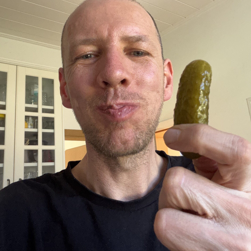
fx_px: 295
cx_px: 126
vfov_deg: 45.4
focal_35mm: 36
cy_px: 85
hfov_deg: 46.0
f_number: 1.9
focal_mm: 2.71
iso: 200
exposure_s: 1/60
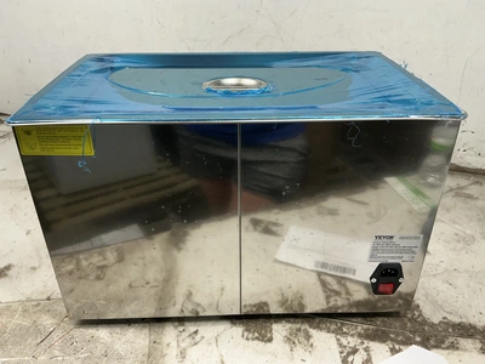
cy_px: 182
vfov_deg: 49.7
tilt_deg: -30.2
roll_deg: -1.1
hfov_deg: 63.4
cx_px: 242
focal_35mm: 28
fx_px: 392
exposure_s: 1/120
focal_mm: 3
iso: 64
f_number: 1.8
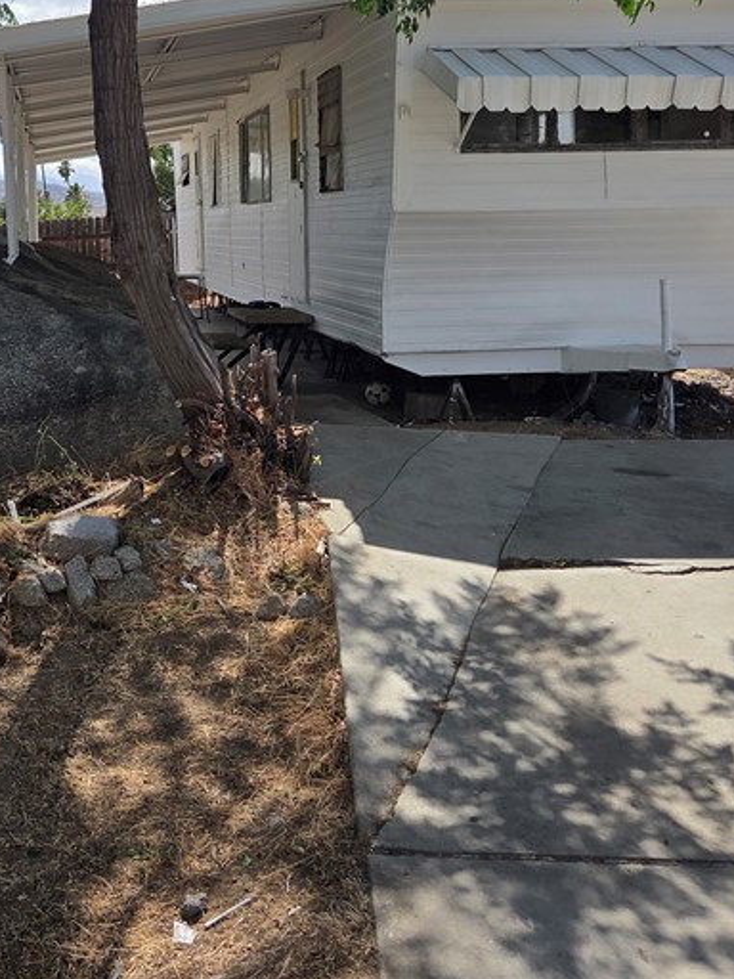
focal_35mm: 46
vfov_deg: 40.2
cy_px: 260
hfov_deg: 30.9
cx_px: 170
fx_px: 1301
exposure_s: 1/4460
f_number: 1.8
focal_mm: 5.4
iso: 80
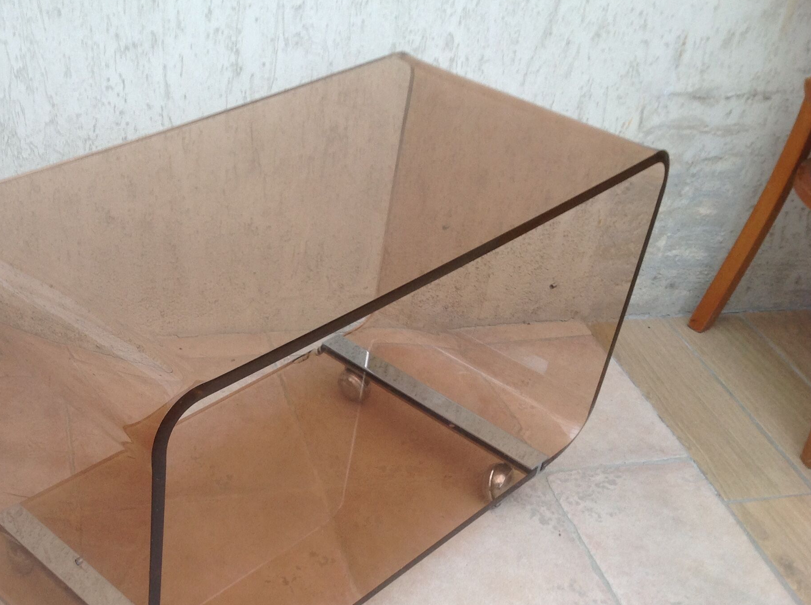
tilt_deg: -37.0
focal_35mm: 50
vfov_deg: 28.8
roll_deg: -3.3
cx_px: 249
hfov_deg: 37.7
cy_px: 418
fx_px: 1170
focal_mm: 4.28
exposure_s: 1/40
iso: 64
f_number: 2.4
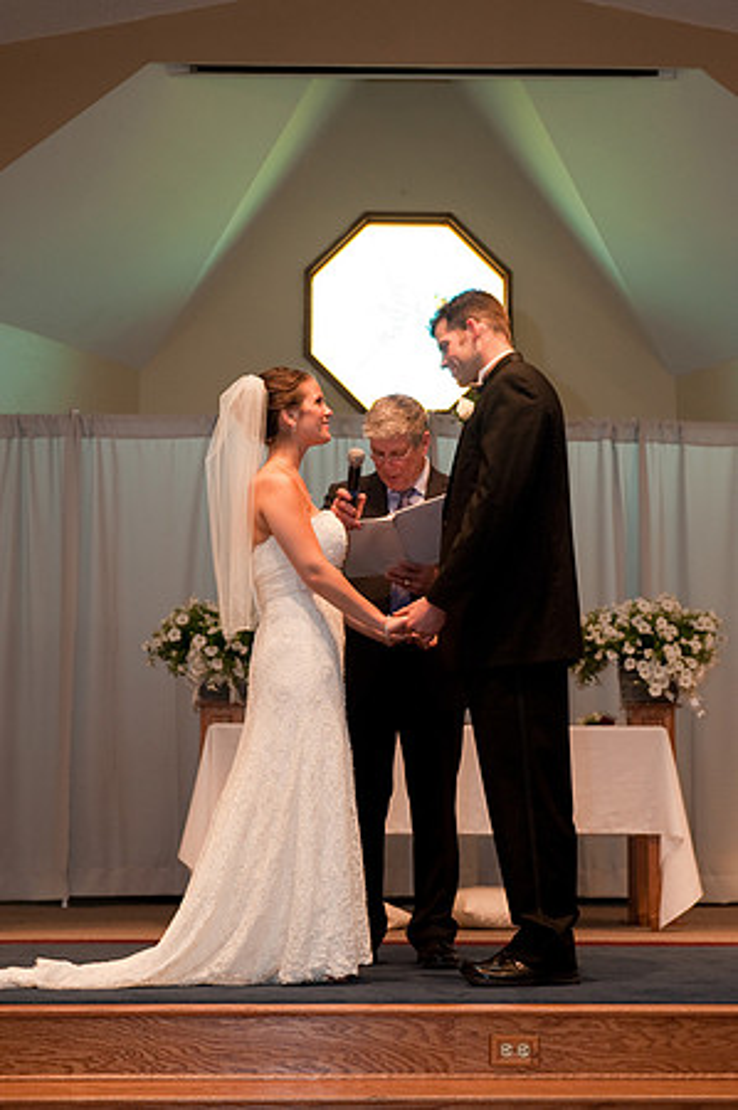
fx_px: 2157
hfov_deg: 19.4
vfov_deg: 28.9
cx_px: 369
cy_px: 555
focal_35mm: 70
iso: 1250
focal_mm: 70
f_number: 5.6
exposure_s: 1/60
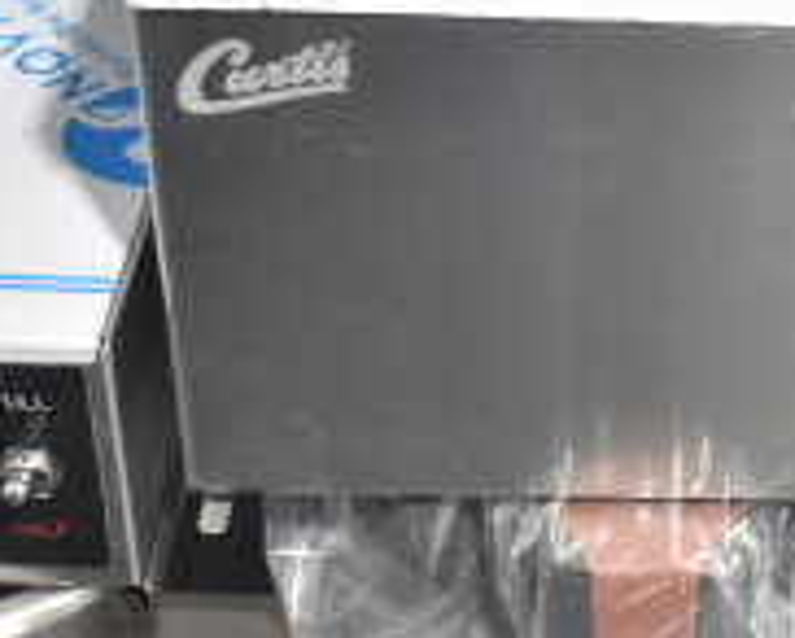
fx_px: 2662
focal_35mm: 113
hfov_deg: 15.7
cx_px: 1179
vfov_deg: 13.6
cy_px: 452
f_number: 5.6
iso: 6400
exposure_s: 1/125
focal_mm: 24
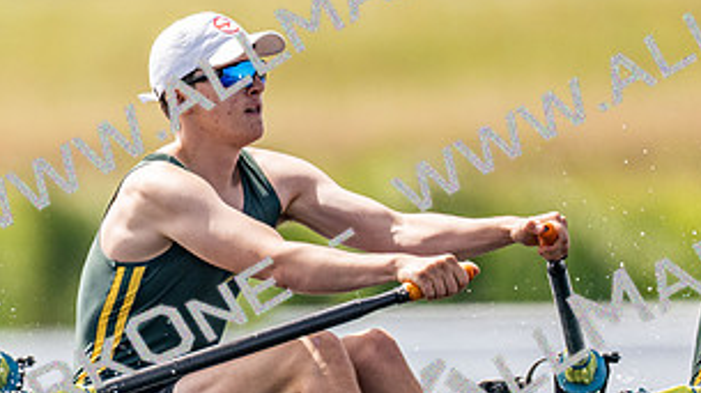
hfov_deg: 1.2
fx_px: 33302
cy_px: 251
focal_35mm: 1793
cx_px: 223
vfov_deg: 0.7
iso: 200
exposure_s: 1/2500
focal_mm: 600
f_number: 4
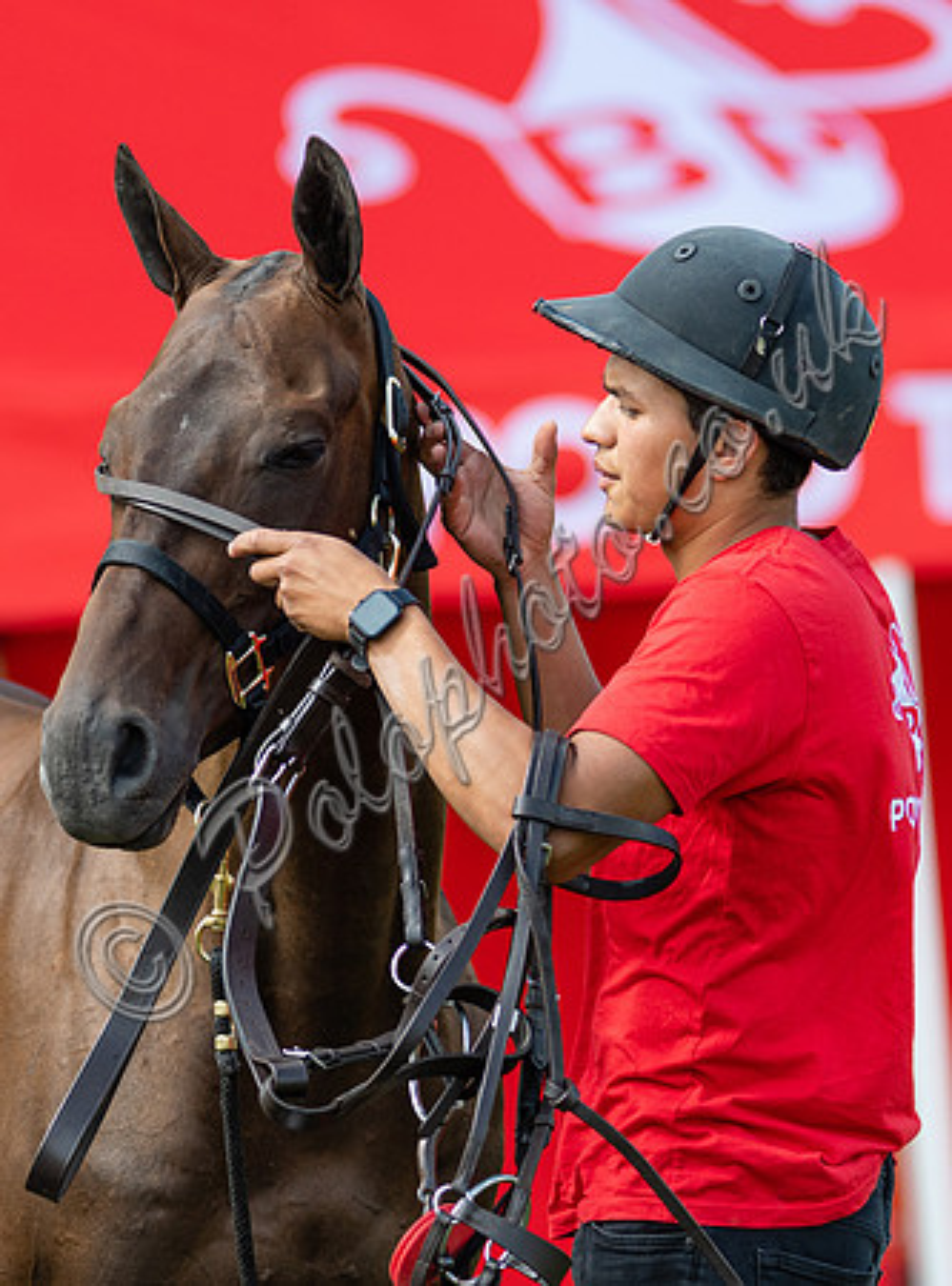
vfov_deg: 3.0
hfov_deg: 2.2
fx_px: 24343
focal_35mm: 658
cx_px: 692
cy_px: 649
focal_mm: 300
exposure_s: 1/1600
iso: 250
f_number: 2.8
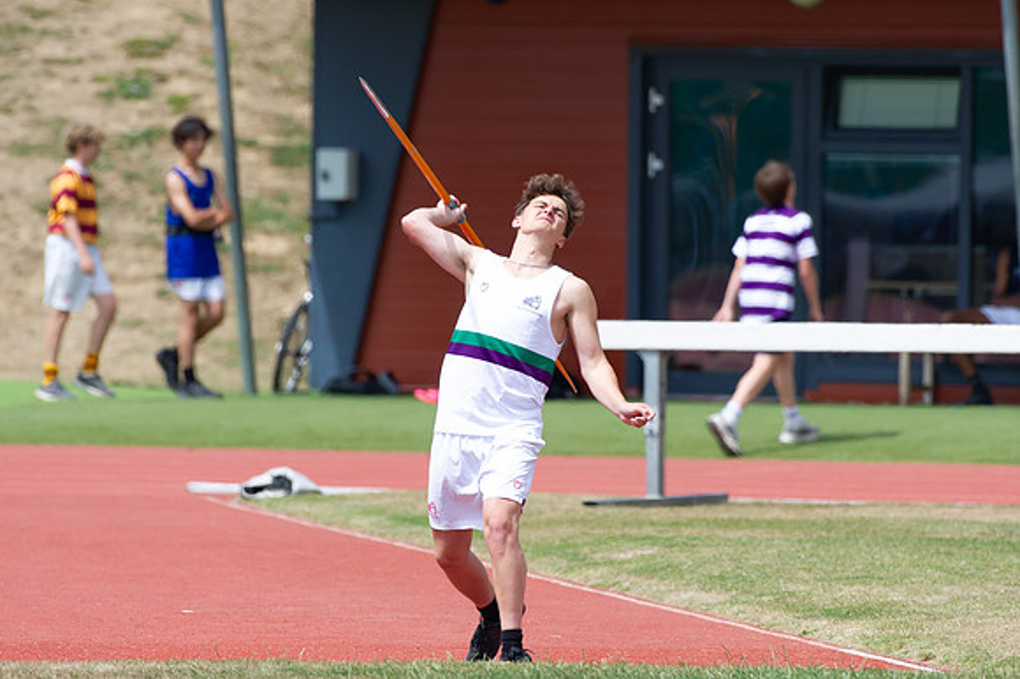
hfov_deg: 4.1
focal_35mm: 507
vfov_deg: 2.7
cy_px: 294
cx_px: 521
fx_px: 14352
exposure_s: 1/800
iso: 200
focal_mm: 420
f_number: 5.6
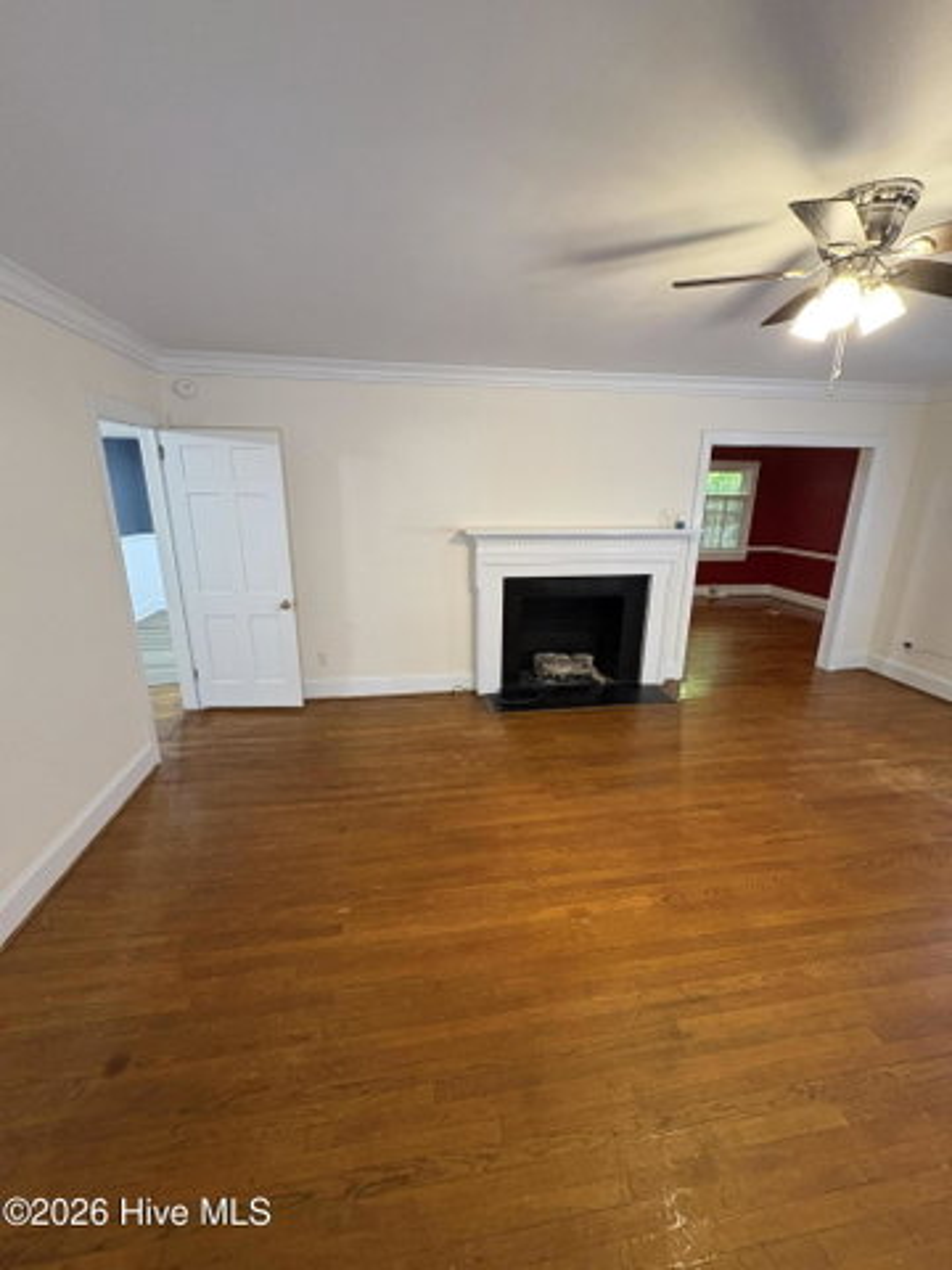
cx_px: 476
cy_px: 635
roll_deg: -0.4
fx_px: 513
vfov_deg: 102.1
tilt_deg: -15.7
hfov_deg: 85.7
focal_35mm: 14
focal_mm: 2.22
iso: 400
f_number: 2.2
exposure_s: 1/60
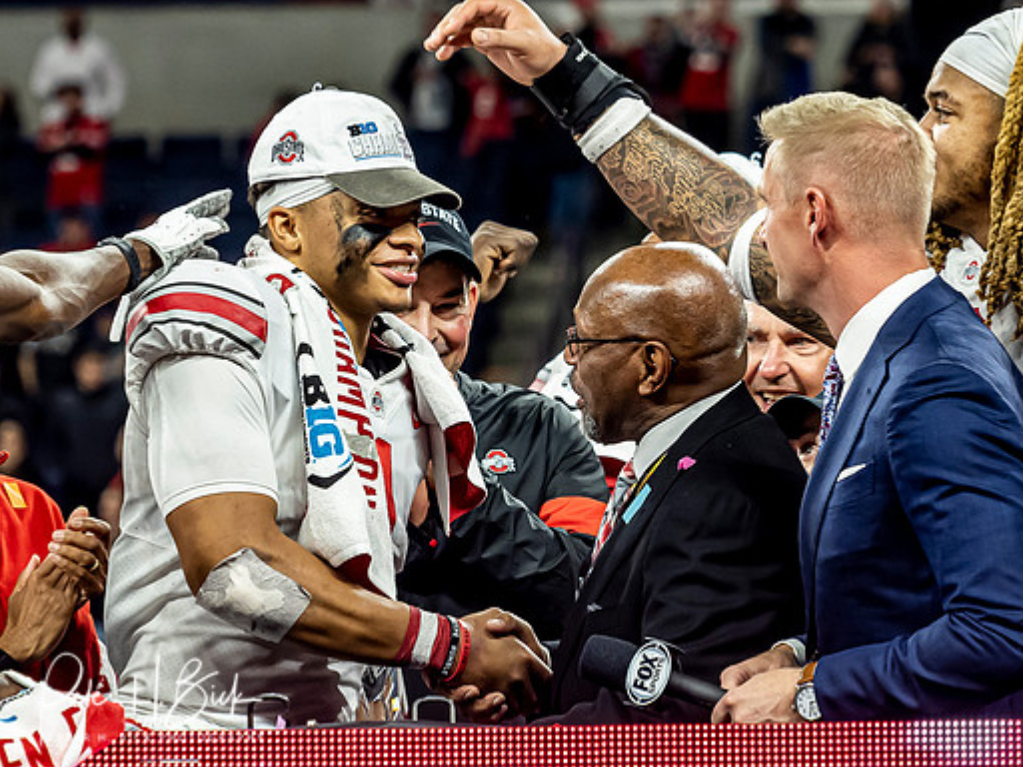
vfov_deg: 4.0
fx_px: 10905
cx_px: 343
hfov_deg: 5.4
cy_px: 217
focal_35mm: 369
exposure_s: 1/320
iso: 1000
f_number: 3.5
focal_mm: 110
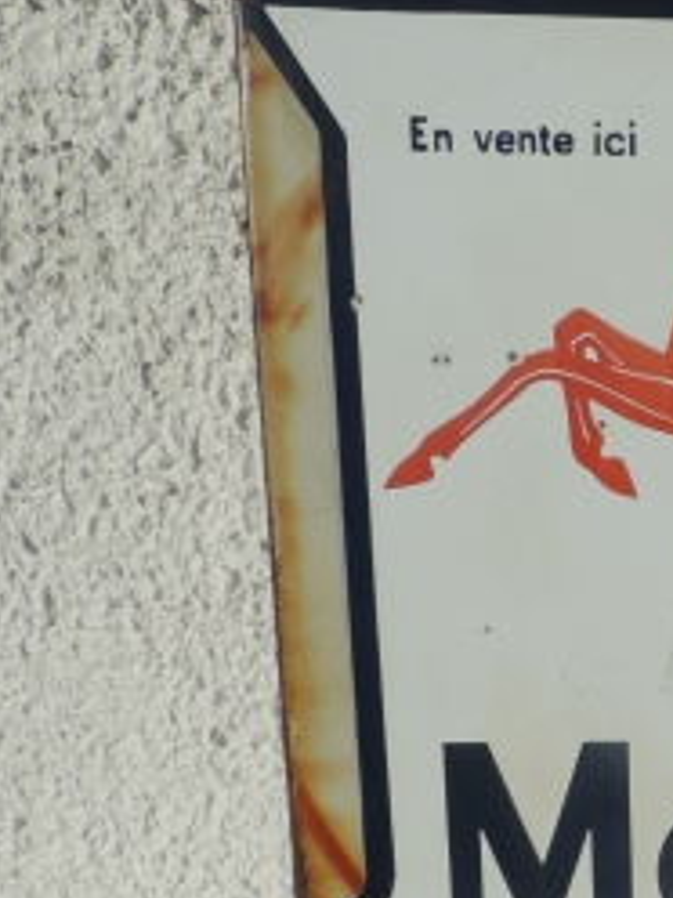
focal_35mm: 58
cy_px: 540
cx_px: 934
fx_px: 1504
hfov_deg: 22.0
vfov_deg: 33.1
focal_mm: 4.3
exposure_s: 1/1250
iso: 80
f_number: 4.7
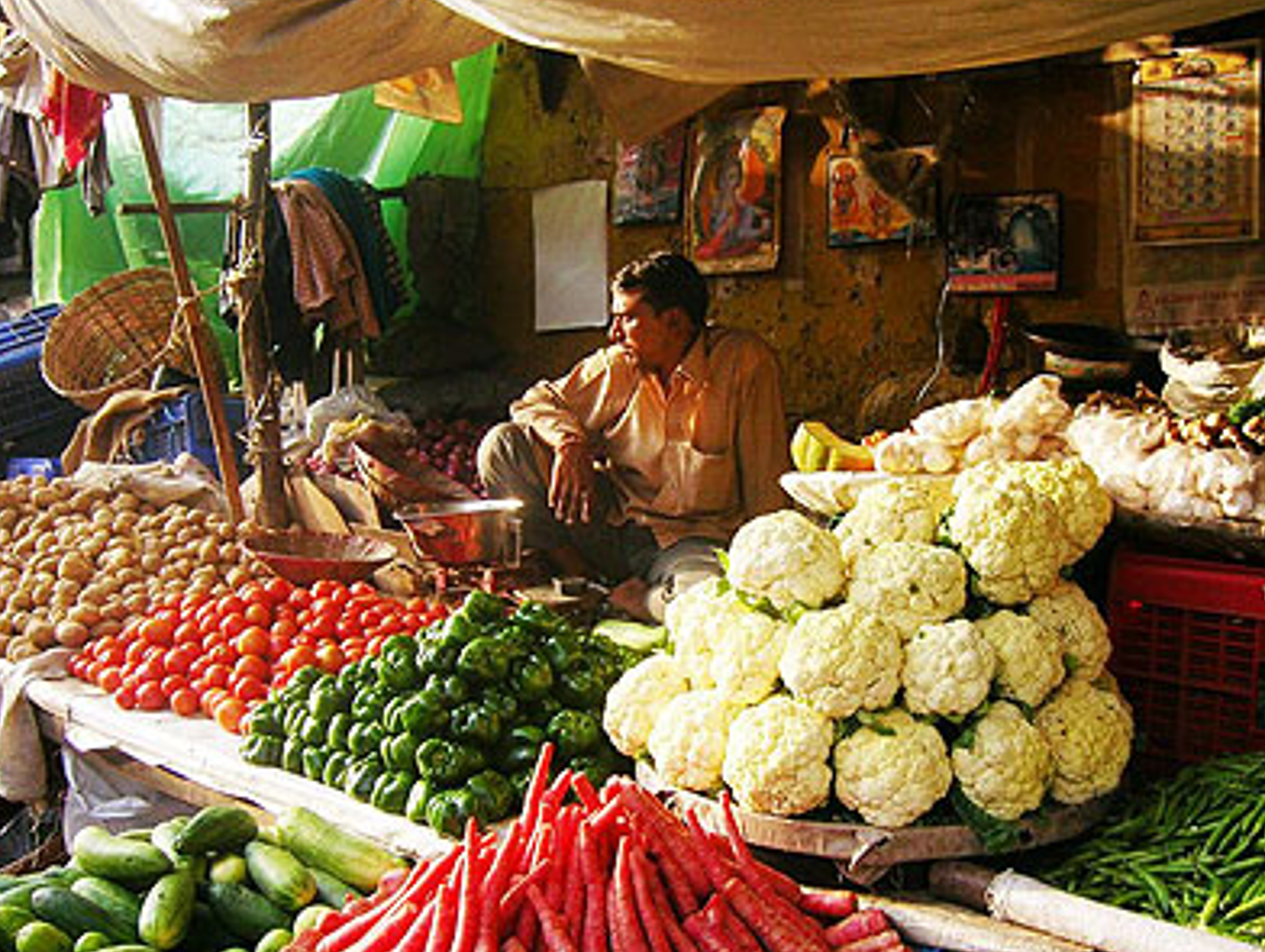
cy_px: 526
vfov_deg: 36.9
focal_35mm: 39
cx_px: 655
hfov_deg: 47.8
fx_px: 1427
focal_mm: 5.7
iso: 50
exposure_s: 1/110
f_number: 2.9
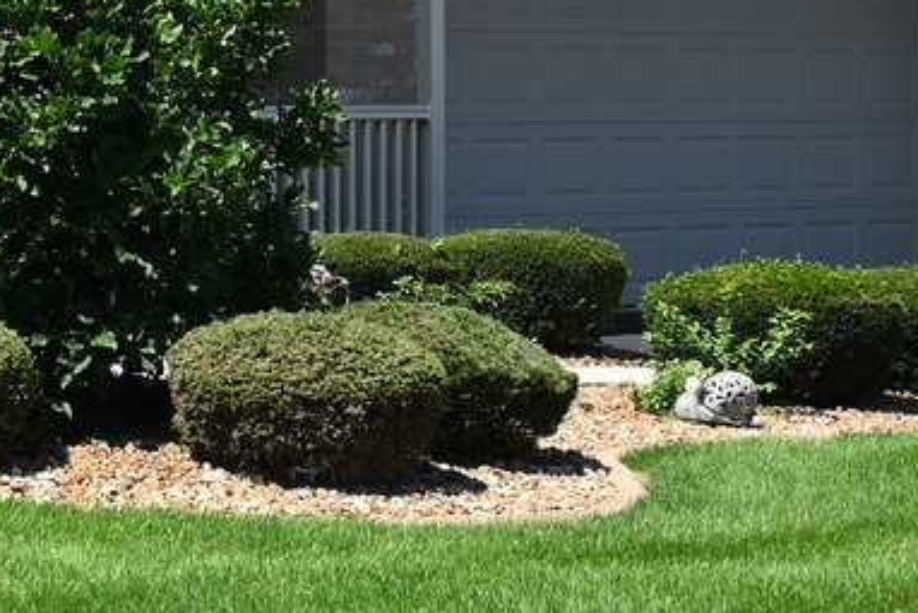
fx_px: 3240
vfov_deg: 10.7
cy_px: 31
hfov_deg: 13.9
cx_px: -856
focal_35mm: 127
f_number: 6.3
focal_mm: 30
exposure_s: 1/320
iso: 100
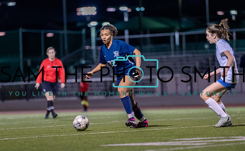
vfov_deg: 5.2
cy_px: 78
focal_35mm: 251
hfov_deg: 8.4
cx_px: 114
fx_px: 1673
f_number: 2.8
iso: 4000
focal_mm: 200
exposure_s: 1/1000
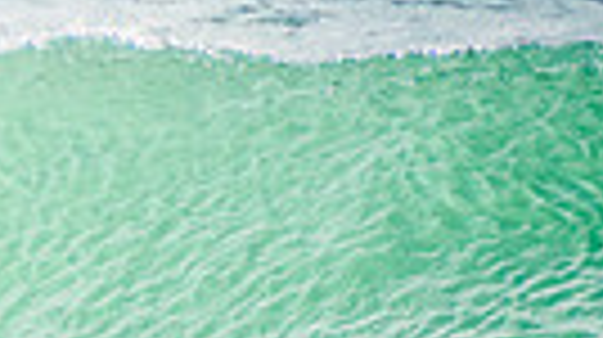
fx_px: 43550
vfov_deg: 0.4
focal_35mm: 2727
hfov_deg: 0.8
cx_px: -644
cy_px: 273
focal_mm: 400
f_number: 5.6
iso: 360
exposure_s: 1/2000
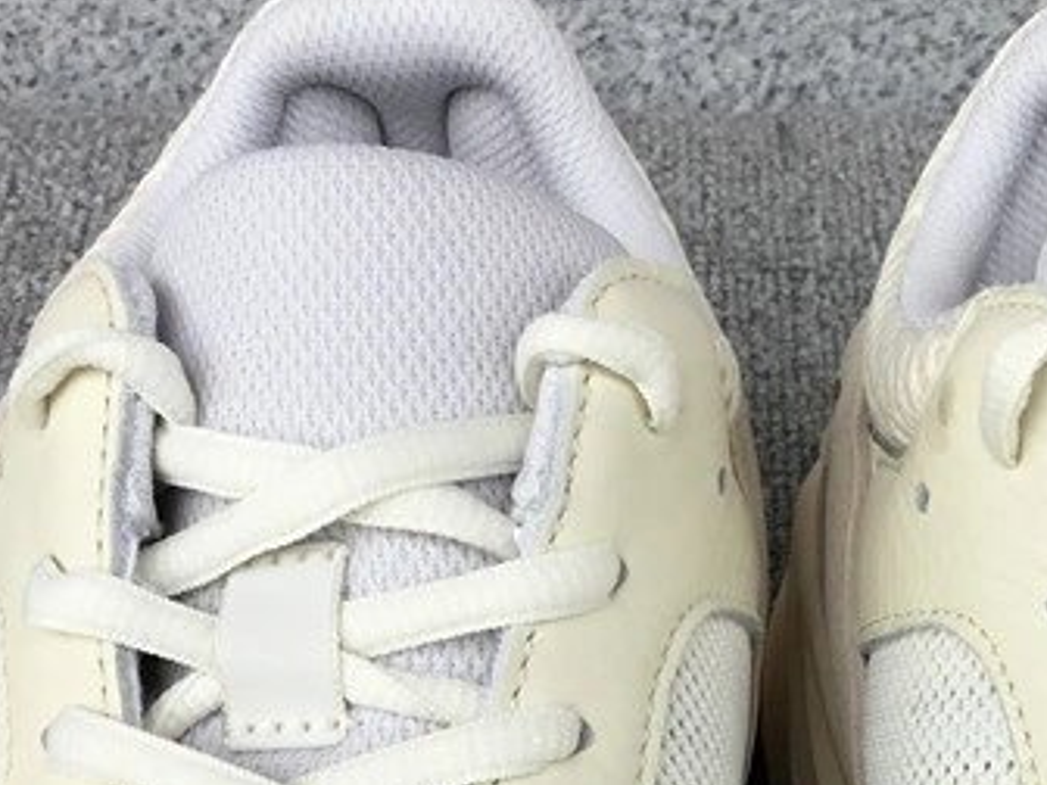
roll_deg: -2.9
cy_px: 734
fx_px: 2510
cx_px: 788
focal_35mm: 83
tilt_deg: -43.9
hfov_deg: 23.3
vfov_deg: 17.5
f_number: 2.4
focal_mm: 3.3
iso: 25
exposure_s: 1/142
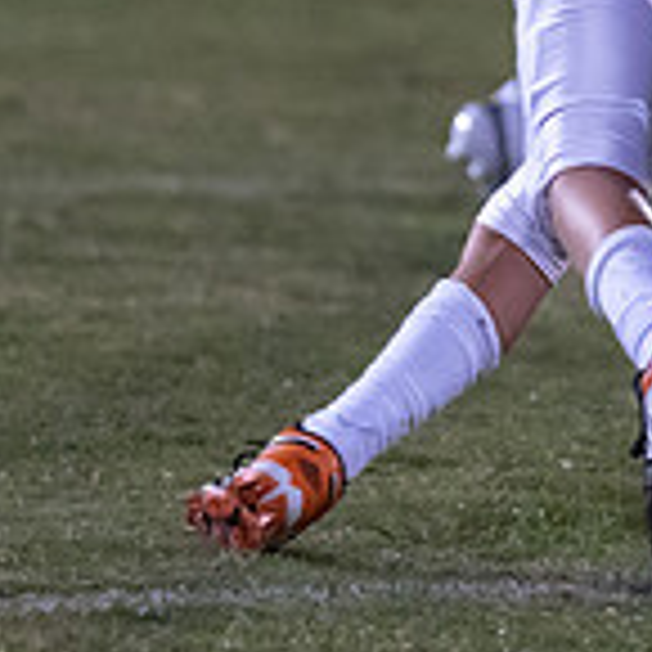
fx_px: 15876
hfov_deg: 2.4
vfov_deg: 2.3
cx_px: 852
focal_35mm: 745
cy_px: -228
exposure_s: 1/1000
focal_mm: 135
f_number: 1.8
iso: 4000
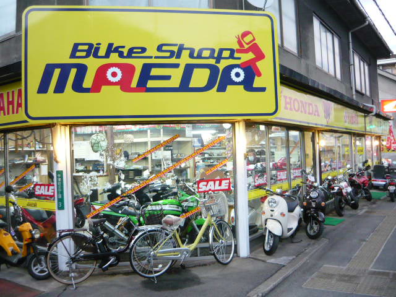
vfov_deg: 42.9
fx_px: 378
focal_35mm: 33
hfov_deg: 55.4
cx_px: 198
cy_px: 148
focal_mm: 5.5
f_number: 2.8
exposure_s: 1/25
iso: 400
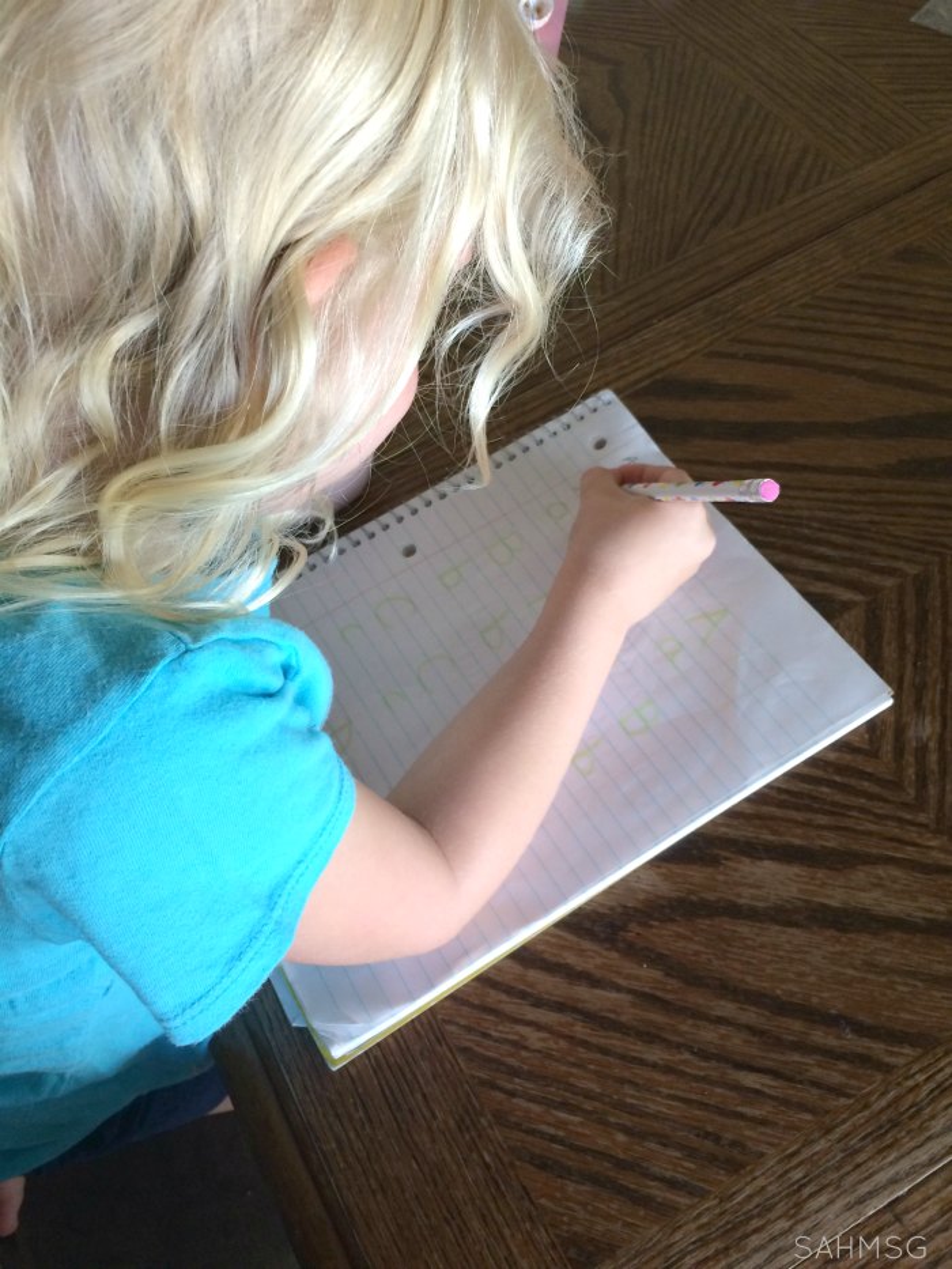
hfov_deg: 48.2
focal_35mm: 29
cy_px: 634
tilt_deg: -60.1
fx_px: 1063
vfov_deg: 61.7
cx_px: 476
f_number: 2.2
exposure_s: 1/30
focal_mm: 4.15
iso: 64
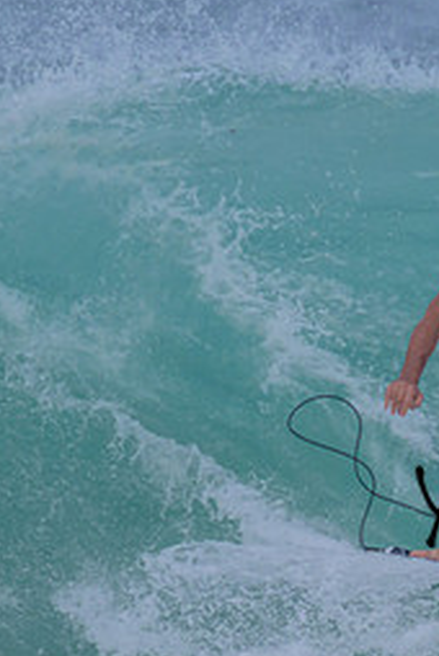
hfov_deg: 0.6
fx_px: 44799
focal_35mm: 2456
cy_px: 488
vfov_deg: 0.8
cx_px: 456
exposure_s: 1/2000
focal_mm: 800
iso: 900
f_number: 11
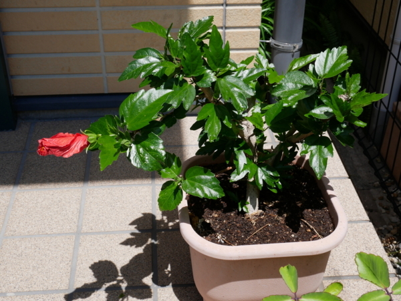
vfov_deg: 29.1
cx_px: 200
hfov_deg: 38.2
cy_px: 150
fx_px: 580
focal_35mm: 50
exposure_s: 1/320
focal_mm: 25
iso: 200
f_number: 9
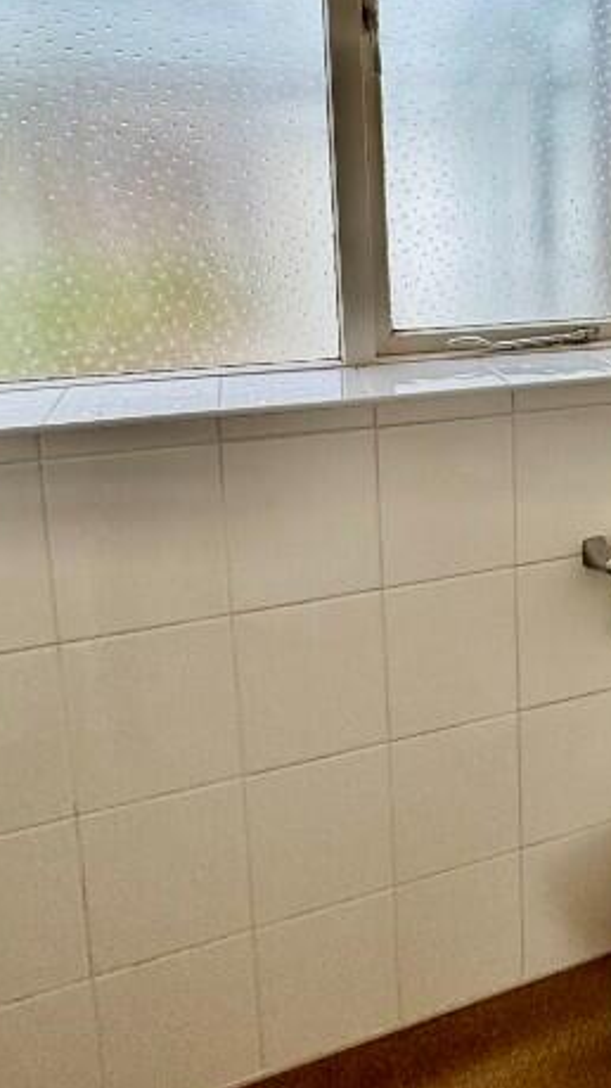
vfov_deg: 56.0
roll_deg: -1.2
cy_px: 313
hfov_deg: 29.2
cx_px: 758
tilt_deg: -9.3
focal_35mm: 34
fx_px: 980
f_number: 2.2
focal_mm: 2.22
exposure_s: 1/182
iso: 40
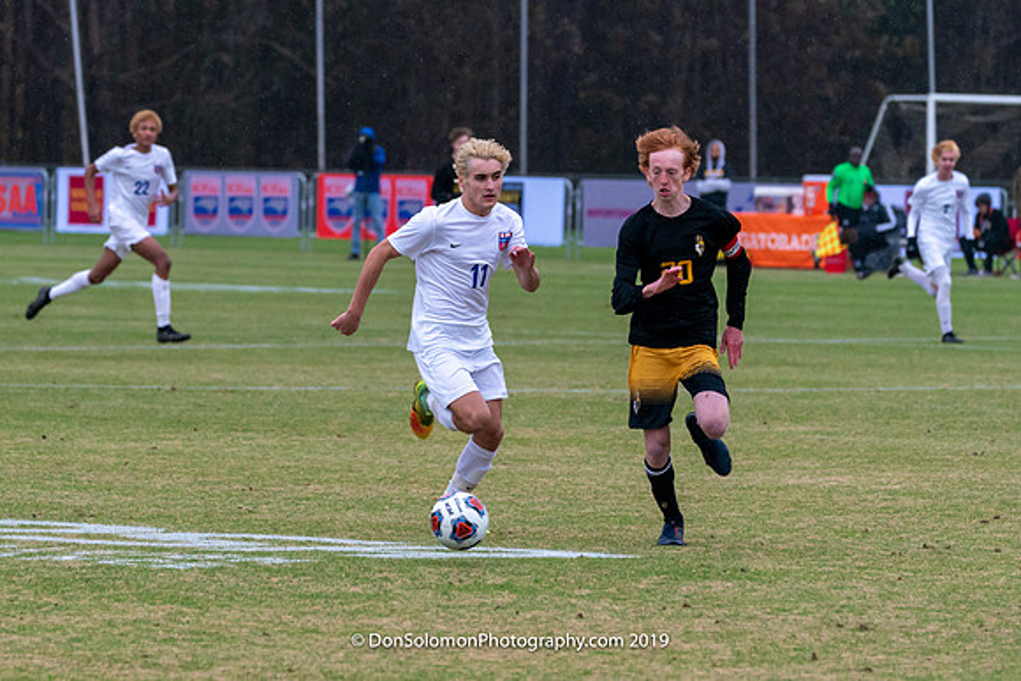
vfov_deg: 4.9
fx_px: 7903
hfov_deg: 7.4
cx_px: 487
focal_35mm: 279
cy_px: 356
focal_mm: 200
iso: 2500
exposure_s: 1/1000
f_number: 5.6
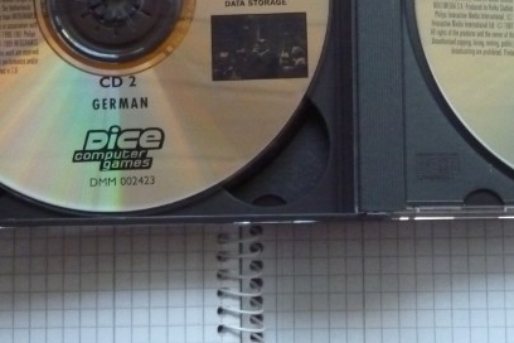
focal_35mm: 98
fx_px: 1399
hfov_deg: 20.7
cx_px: 365
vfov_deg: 13.9
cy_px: 72
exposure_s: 1/30
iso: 800
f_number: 4.3
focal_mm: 8.6
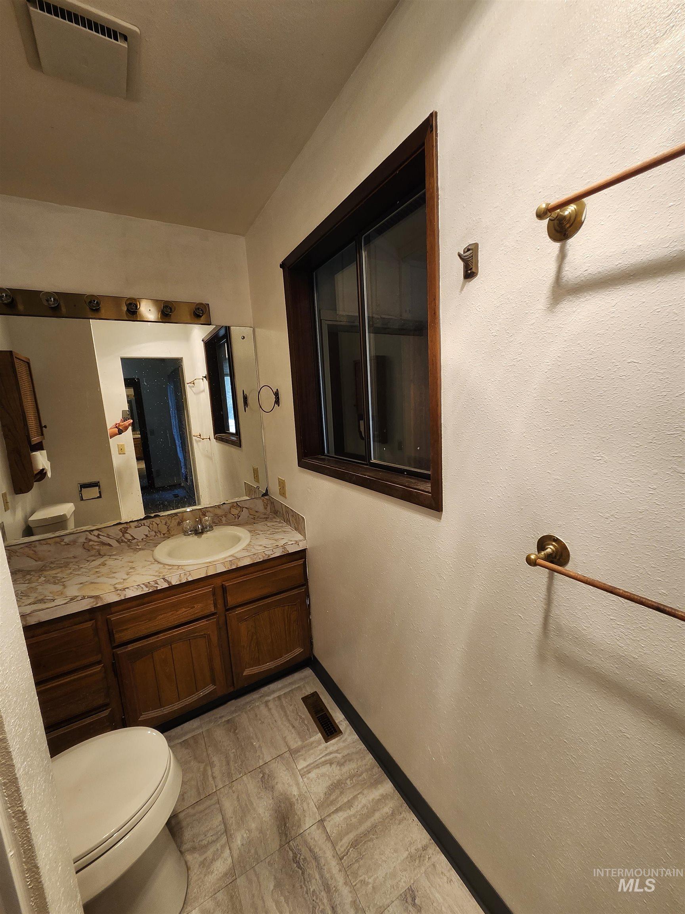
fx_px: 343
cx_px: 342
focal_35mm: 13
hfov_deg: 89.9
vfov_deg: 106.2
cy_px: 457
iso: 50
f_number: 2.2
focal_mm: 1.74
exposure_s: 1/60
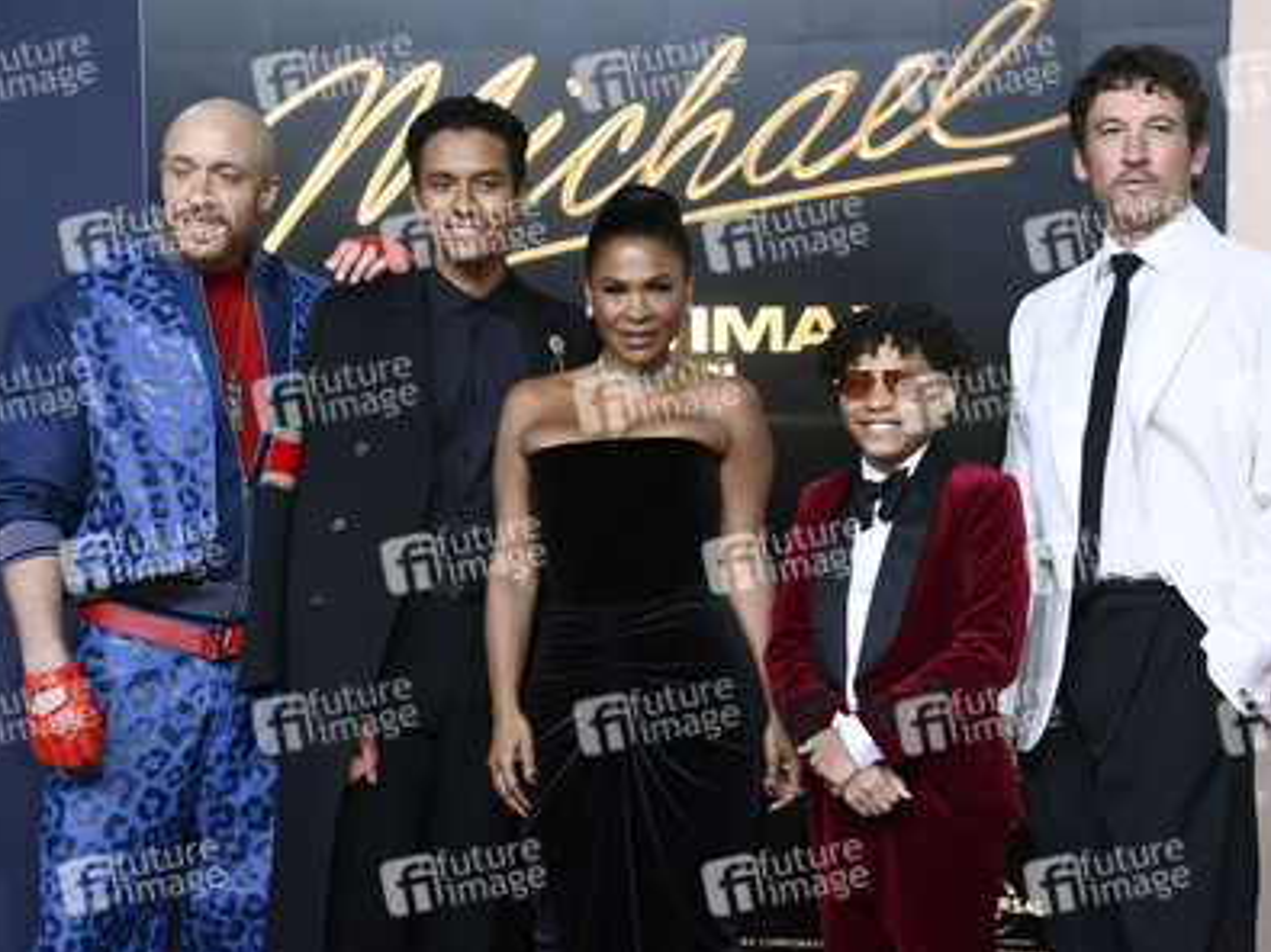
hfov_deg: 19.4
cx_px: 700
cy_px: 476
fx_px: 3707
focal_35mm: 101
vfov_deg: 14.6
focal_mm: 92
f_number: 5.6
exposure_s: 1/250
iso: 500
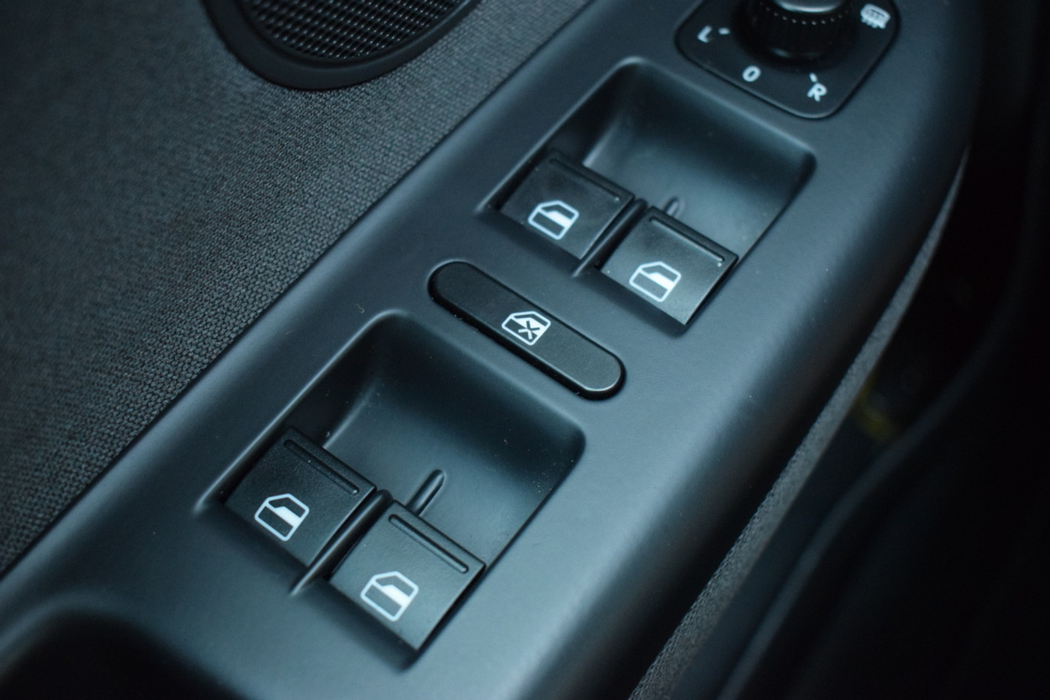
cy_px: 350
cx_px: 525
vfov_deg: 28.1
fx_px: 1400
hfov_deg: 41.1
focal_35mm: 48
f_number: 4.5
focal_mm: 32
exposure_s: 1/60
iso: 3200
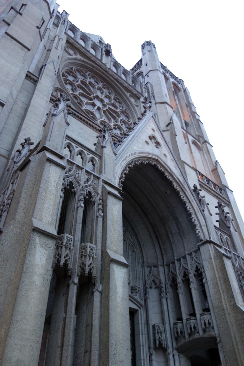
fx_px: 285
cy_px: 183
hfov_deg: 46.4
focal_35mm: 28
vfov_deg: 65.5
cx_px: 122
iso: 200
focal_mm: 10.4
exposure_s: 1/30
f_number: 1.8
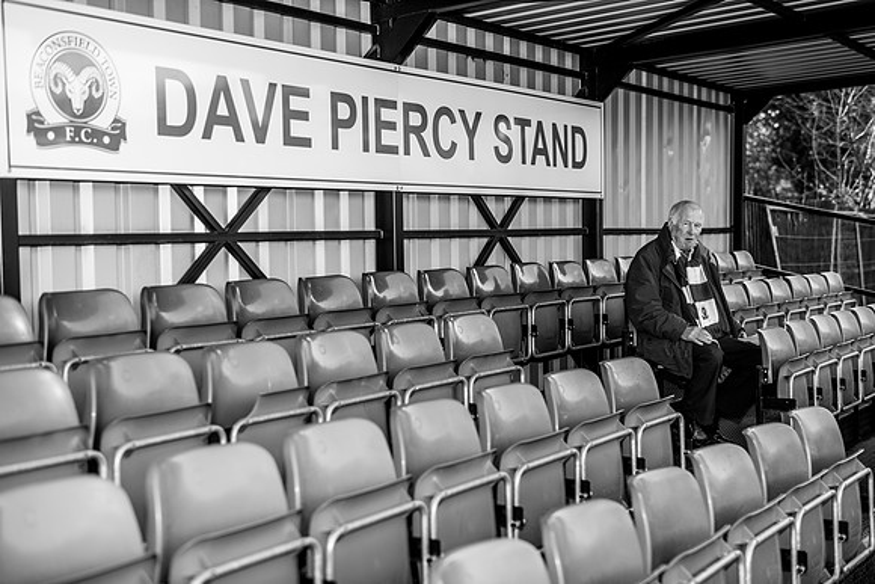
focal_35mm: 50
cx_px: 438
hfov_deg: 39.6
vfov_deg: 27.0
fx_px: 1216
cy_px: 292
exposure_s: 1/200
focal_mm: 50
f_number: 2.8
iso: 50
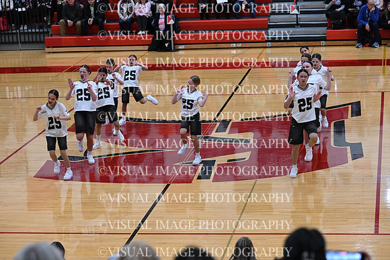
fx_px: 1084
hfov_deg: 20.4
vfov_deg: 13.7
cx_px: 195
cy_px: 130
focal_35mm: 100
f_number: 4
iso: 4000
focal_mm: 100
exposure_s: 1/400
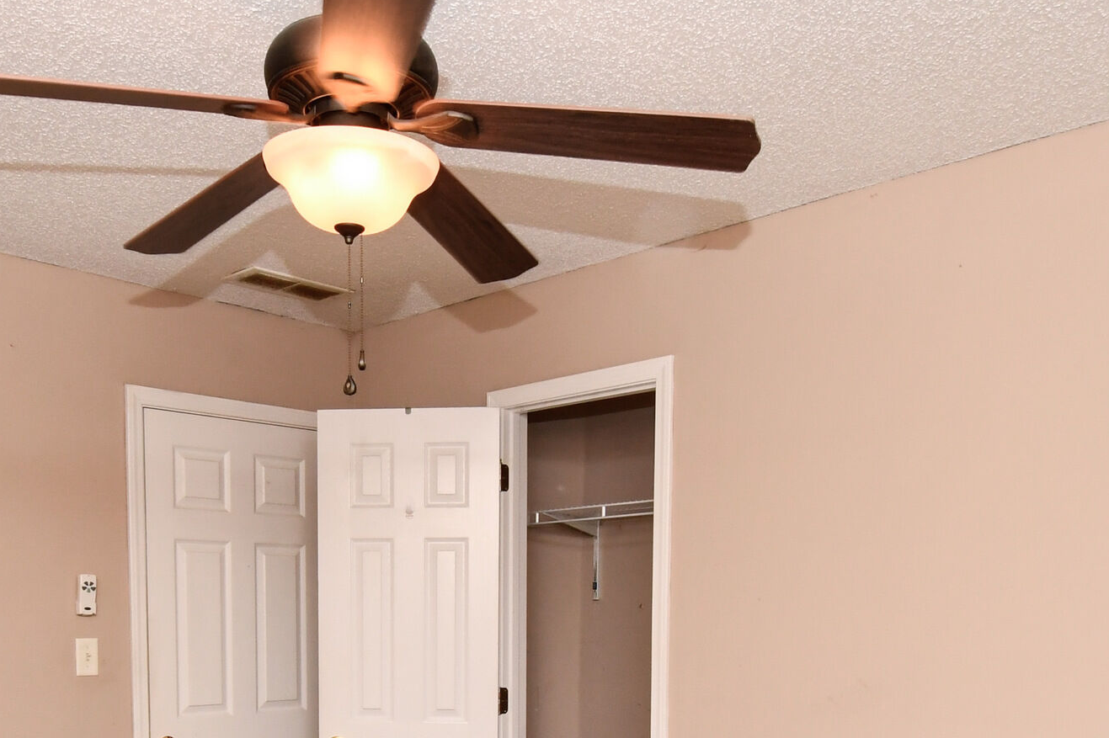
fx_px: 1078
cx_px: 400
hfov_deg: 53.7
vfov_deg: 34.9
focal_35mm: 35
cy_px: 711
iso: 800
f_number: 14
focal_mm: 10
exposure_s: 1/30
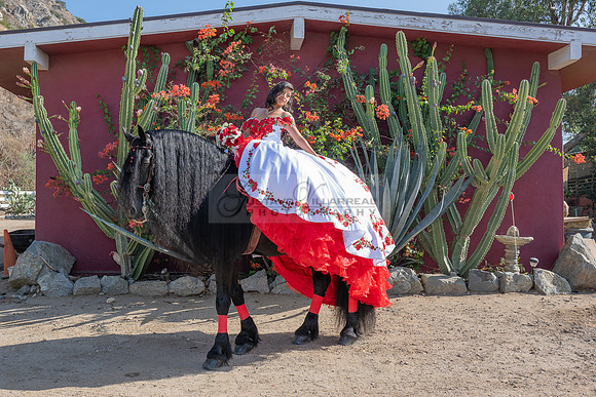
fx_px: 619
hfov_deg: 50.9
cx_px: 226
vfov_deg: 35.6
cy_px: 183
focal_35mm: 37
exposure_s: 1/200
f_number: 7.1
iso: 125
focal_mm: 24
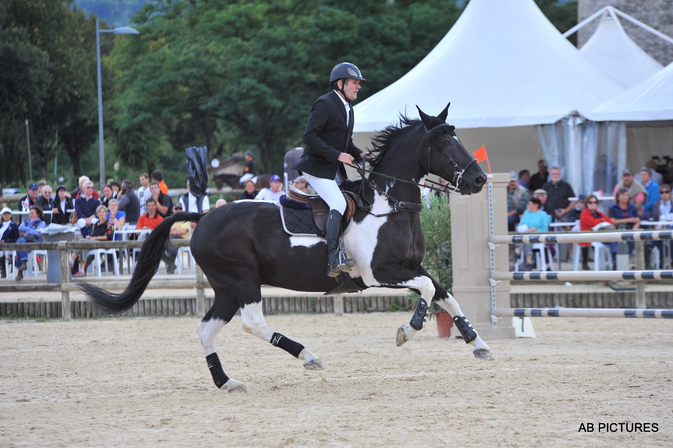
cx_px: 336
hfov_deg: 11.8
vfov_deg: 7.8
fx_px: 3269
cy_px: 224
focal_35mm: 175
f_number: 5
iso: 1250
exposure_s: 1/1600
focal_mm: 175
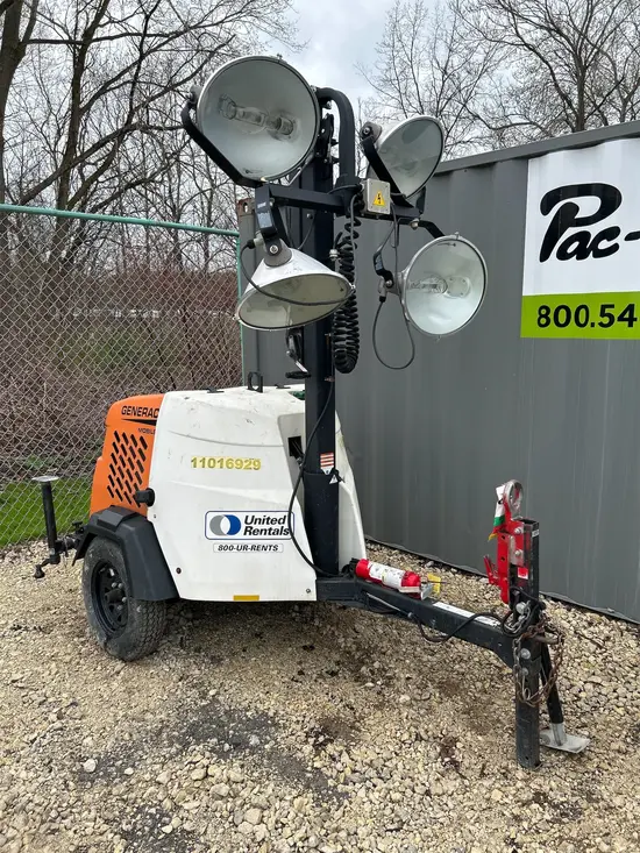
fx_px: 641
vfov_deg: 67.3
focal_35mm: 26
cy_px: 426
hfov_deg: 53.1
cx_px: 320
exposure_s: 1/1468
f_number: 1.5
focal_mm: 5.7
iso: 50
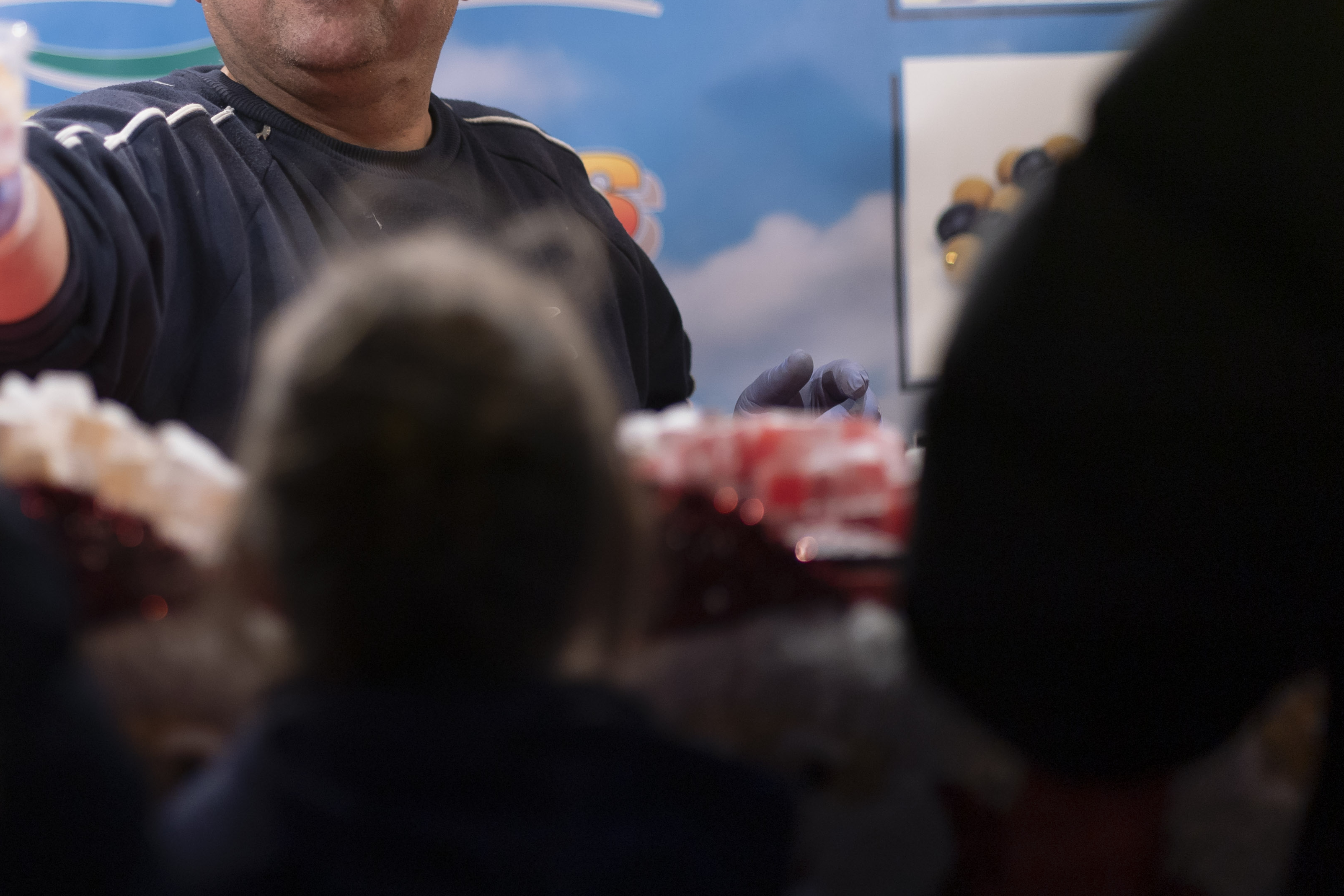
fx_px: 5935
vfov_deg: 8.6
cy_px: 289
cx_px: 307
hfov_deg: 12.9
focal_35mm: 159
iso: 500
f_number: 1.8
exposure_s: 1/250
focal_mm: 85
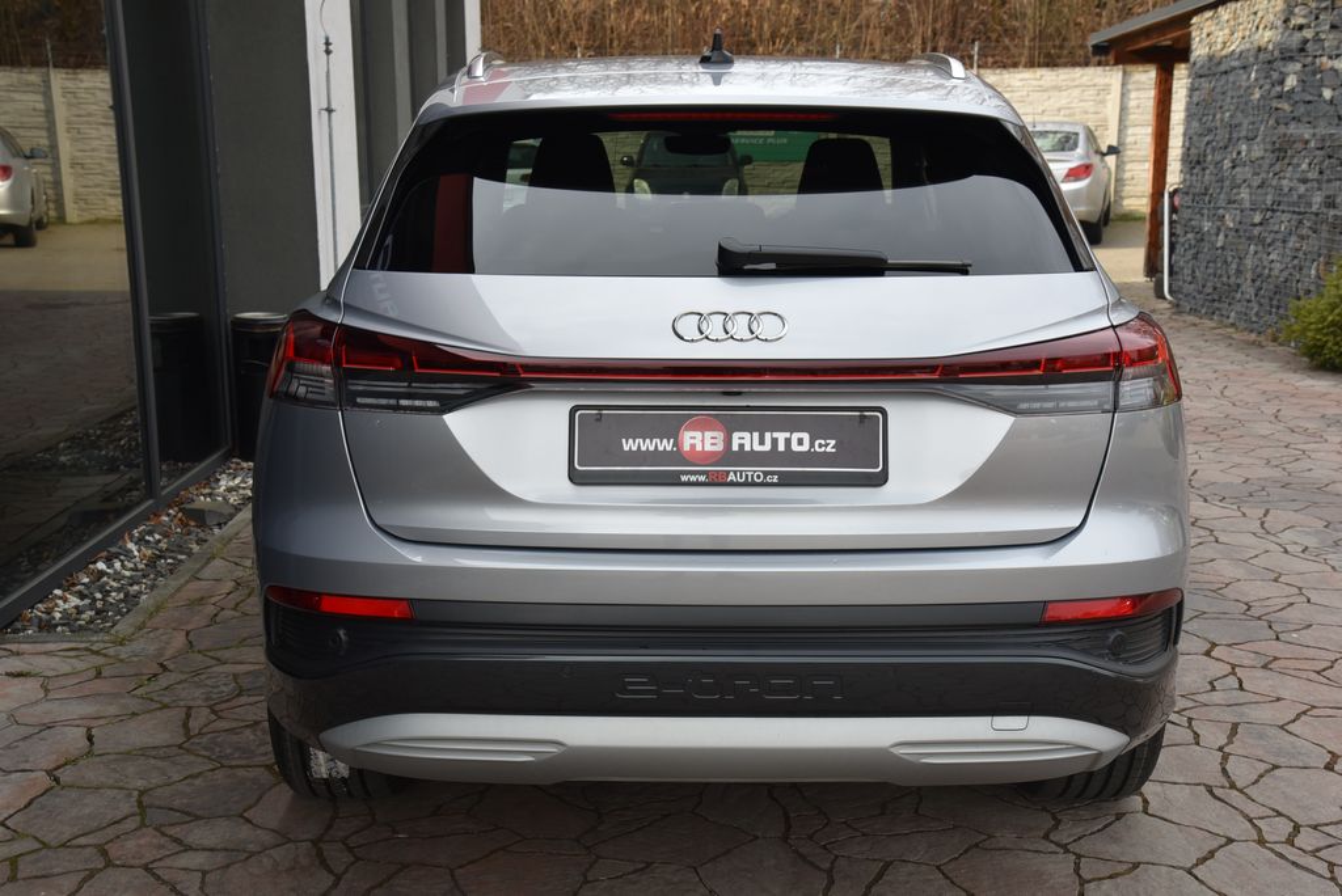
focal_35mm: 46
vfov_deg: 29.3
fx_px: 1716
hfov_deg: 42.7
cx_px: 671
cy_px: 448
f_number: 8
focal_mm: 46
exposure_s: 1/250
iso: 500
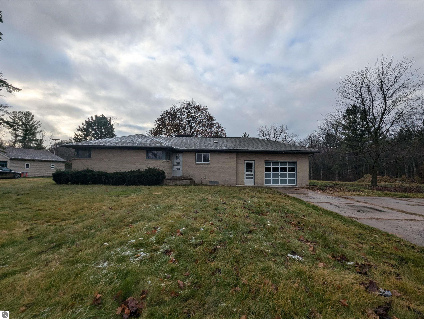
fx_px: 159
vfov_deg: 90.1
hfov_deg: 106.1
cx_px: 212
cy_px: 160
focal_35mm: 13
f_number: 2.2
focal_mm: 1.95
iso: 48
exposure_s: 1/729
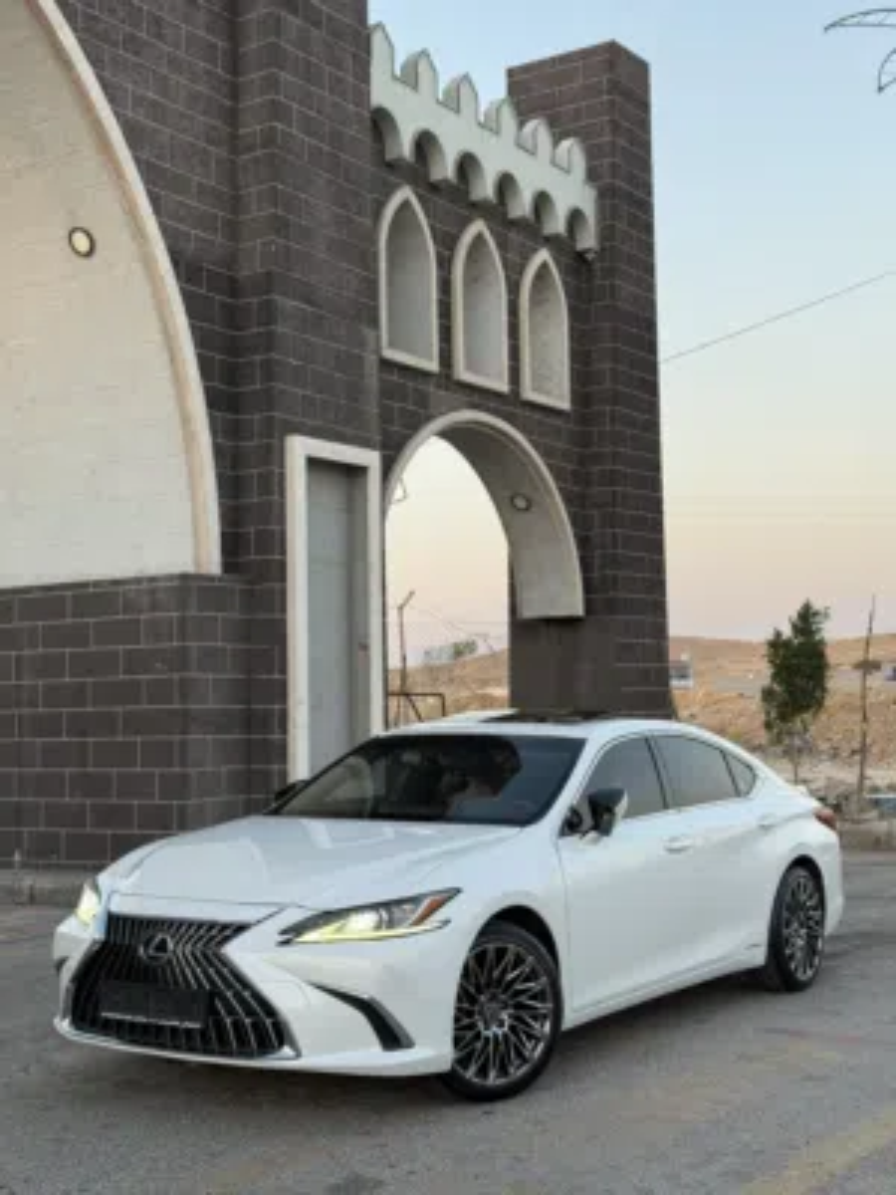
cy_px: 598
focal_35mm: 48
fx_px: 1657
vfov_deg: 39.7
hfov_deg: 30.3
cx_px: 448
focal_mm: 6.76
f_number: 1.78
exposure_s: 1/100
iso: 64
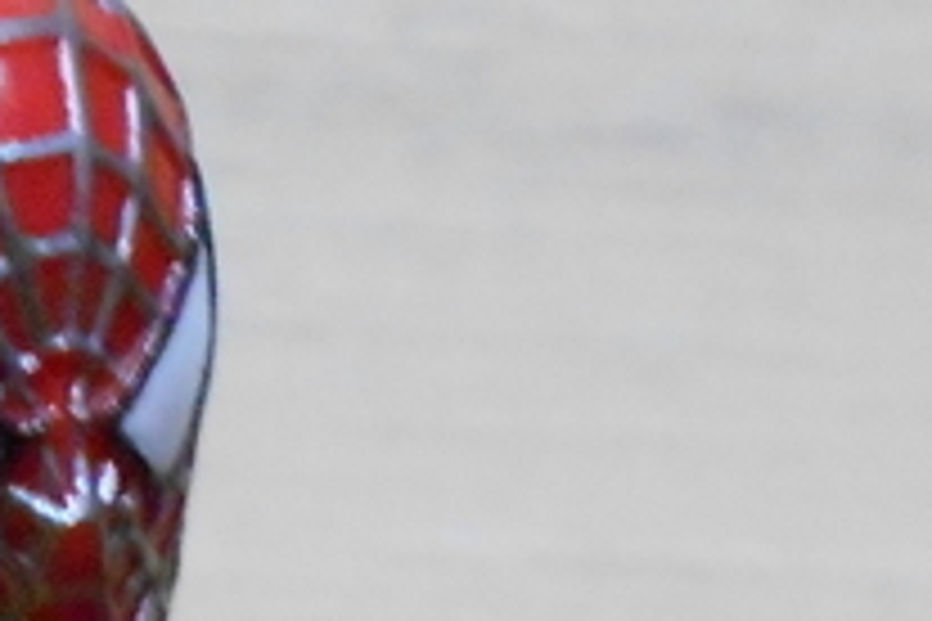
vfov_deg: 6.5
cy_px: 1809
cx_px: -50
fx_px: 4996
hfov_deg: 10.5
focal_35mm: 193
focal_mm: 5.8
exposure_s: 1/20
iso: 800
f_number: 3.6
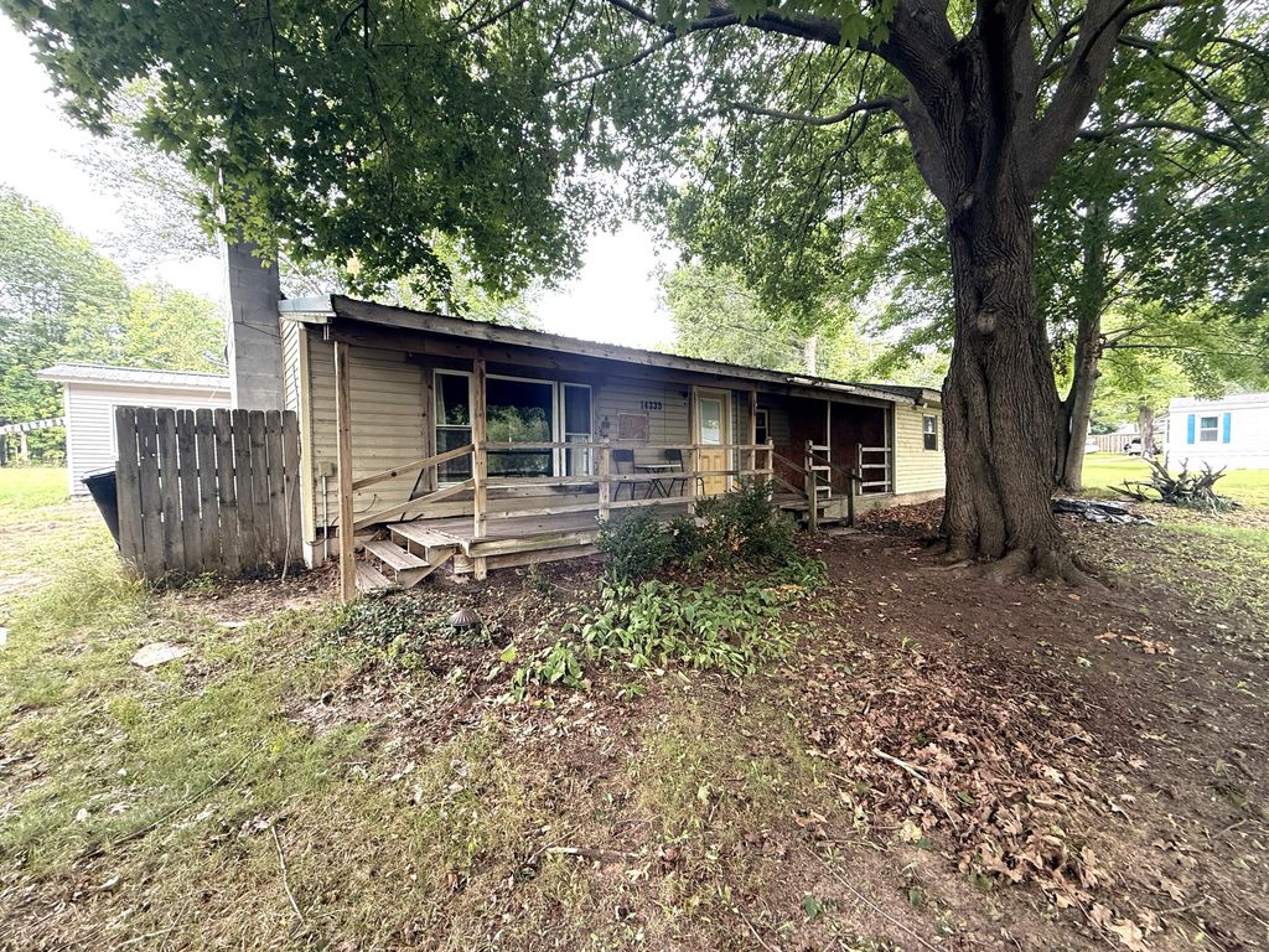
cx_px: 634
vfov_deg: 85.7
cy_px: 476
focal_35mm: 14
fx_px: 513
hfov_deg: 102.1
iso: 100
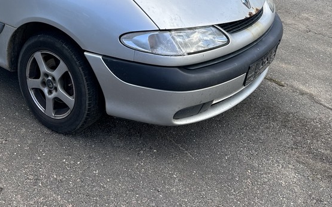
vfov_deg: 25.7
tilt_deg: -15.0
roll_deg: +0.3
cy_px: -10
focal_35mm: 47
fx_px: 425
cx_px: 81
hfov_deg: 41.3
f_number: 1.78
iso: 80
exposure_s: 1/1119
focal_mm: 6.86
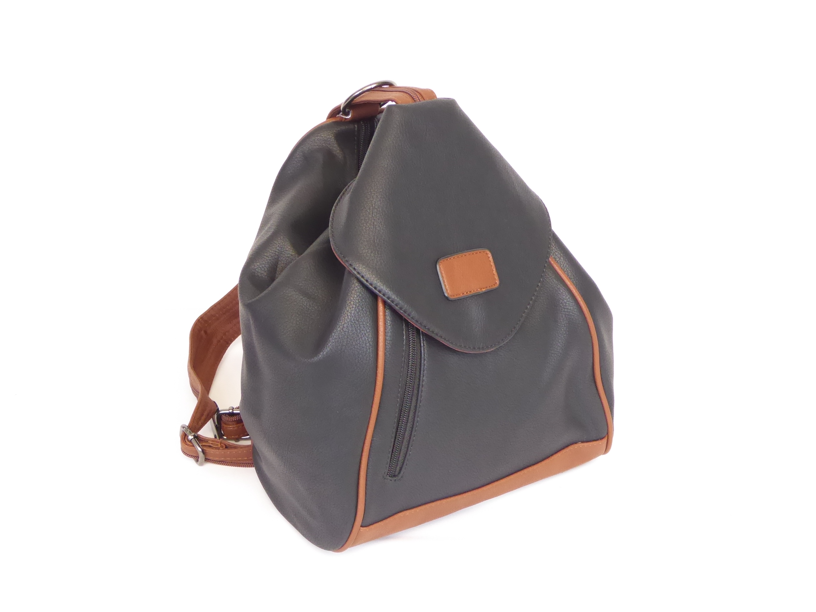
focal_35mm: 60
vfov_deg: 24.4
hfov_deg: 32.2
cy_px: 306
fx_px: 1414
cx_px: 408
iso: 800
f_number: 4.2
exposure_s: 1/50
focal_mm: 10.3
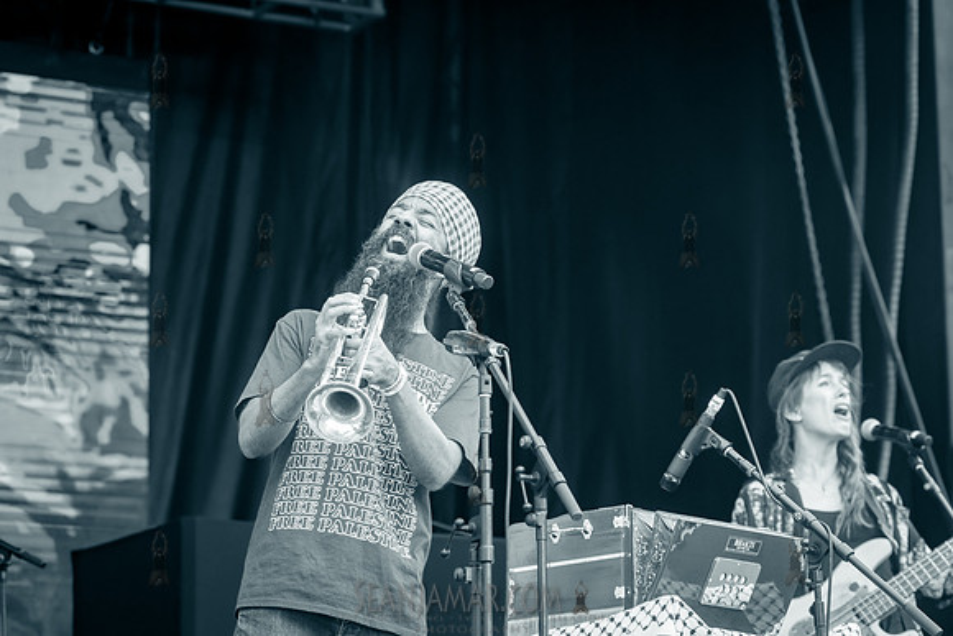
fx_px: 2800
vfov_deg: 13.0
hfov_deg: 19.3
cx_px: 456
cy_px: 278
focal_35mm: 106
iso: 2000
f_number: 4.5
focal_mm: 92
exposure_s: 1/1250
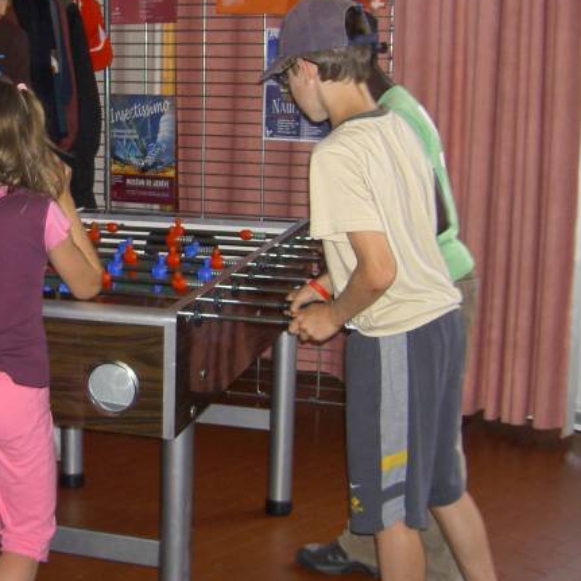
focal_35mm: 64
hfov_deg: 26.0
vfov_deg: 26.8
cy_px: 235
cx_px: 50
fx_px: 1215
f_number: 2.8
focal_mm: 8
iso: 100
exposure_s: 1/60
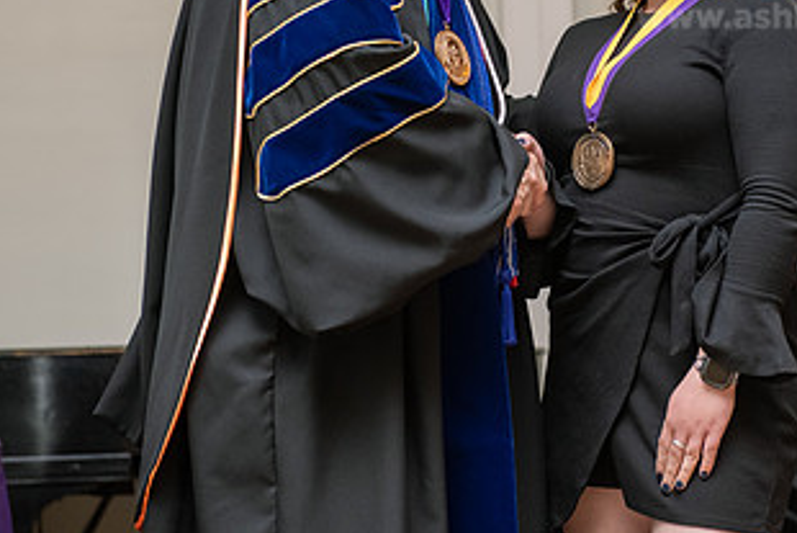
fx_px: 2901
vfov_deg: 10.4
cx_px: 519
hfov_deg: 15.6
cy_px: 71
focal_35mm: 131
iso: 1250
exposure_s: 1/250
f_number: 4.5
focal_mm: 70
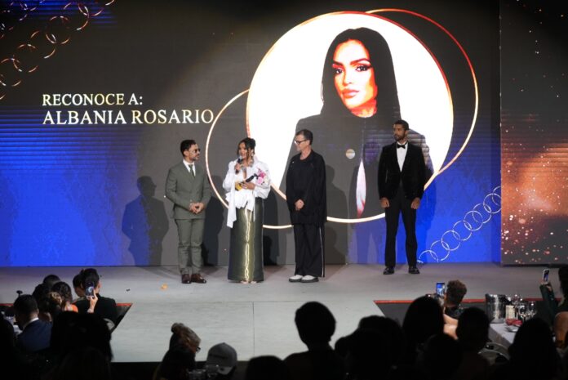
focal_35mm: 105
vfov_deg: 13.1
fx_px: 1658
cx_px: 284
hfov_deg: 19.4
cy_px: 190
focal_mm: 70
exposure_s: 1/320
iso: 2500
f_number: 2.8
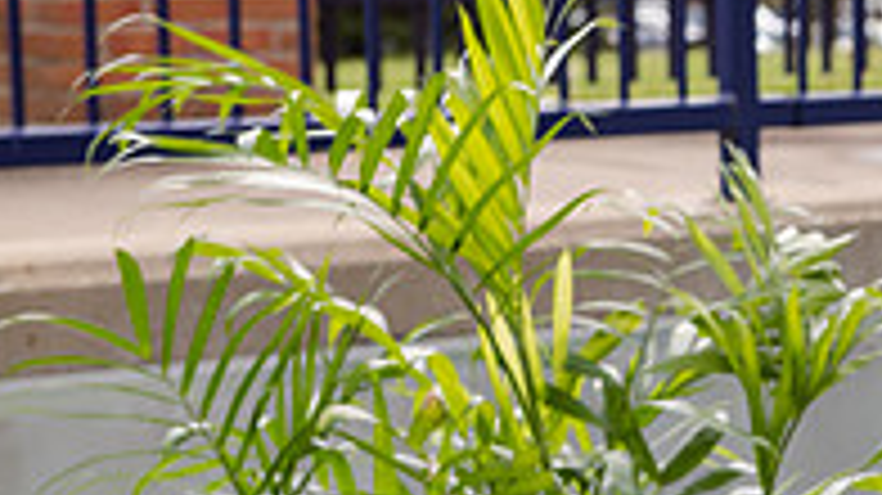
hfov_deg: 11.5
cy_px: 475
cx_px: 1300
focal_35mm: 180
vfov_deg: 6.7
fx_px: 4207
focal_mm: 58
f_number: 5.6
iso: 320
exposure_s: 1/200
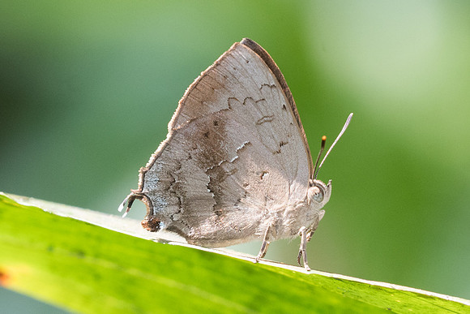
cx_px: 235
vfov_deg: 2.3
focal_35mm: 600
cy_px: 80
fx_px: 7829
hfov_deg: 3.4
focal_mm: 150
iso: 800
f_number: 9
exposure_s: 1/250
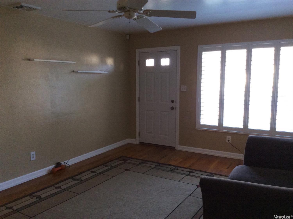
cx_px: 146
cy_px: 110
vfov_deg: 42.8
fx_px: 279
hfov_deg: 55.4
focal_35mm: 33
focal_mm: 3.3
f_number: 2.4
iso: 125
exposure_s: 1/24
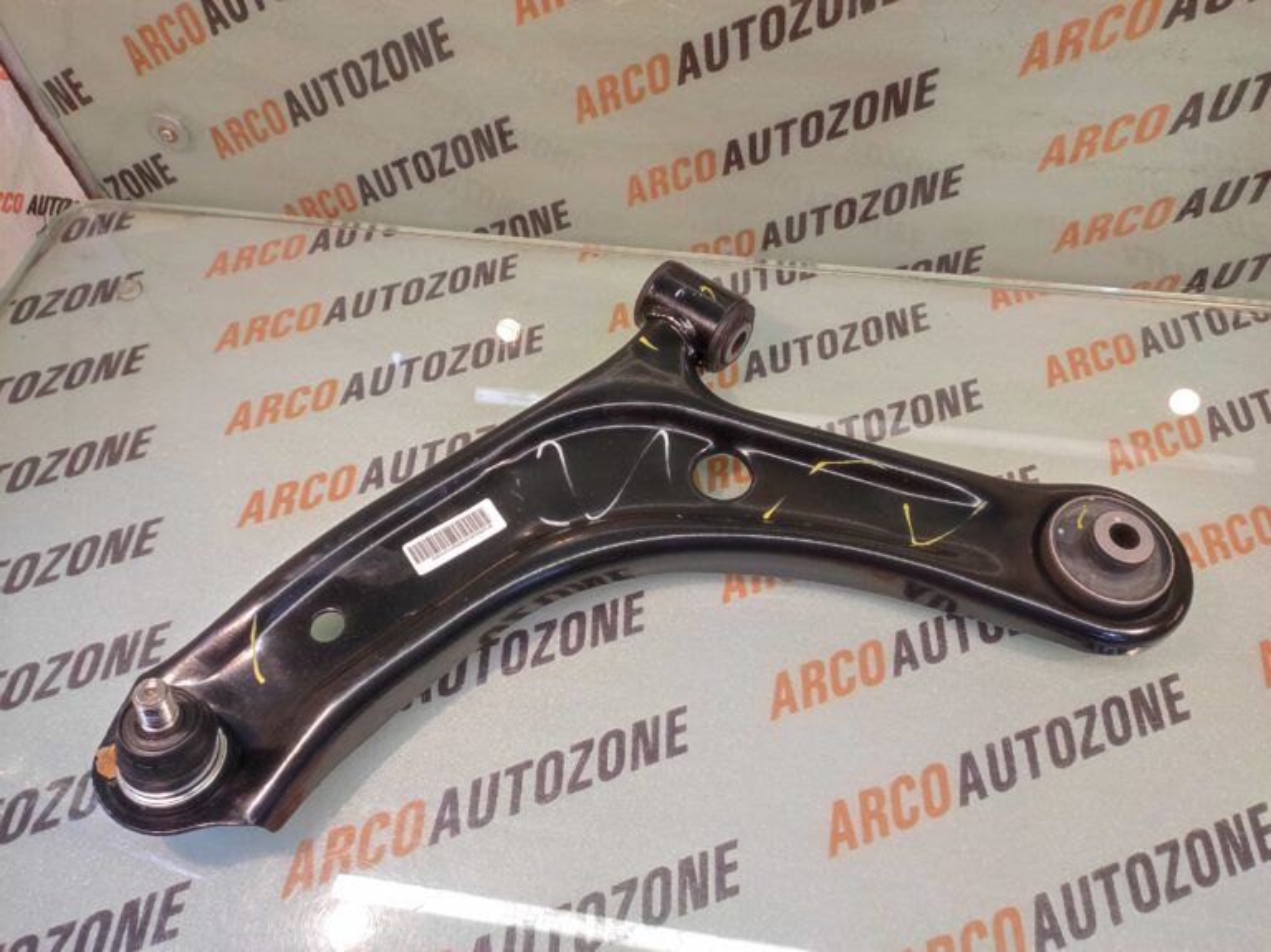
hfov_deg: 91.1
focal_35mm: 17
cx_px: 636
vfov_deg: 74.7
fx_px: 624
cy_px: 476
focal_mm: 4.74
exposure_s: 1/33
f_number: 1.79
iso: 937
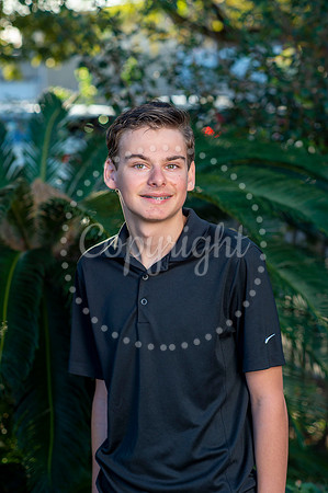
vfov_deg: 23.9
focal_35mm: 85
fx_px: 1164
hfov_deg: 16.0
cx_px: 164
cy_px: 246
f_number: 4
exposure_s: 1/200
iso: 200
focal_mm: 85
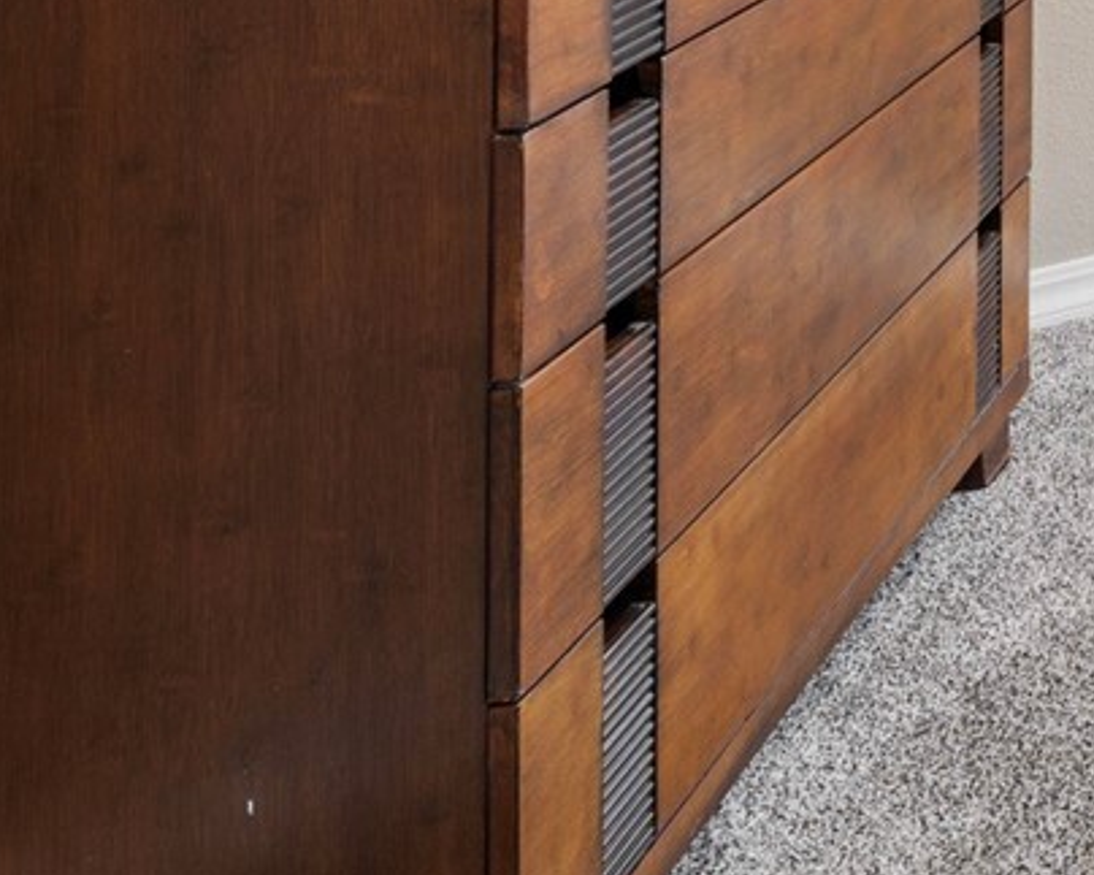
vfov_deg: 20.3
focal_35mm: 63
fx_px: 2039
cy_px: -482
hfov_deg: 19.1
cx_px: 2150
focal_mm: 16
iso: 100
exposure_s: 2
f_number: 9
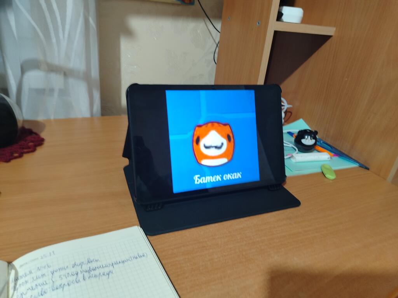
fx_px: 276
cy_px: 149
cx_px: 199
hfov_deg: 71.6
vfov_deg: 56.8
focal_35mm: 24
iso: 1122
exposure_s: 1/25
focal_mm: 5.25
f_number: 1.75
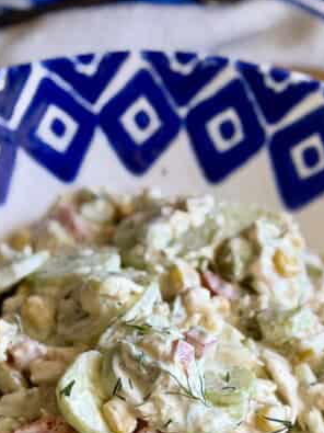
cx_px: 148
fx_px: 1473
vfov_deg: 16.3
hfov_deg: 12.5
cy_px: 454
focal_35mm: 118
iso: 100
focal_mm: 6.8
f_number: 1.8
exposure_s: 1/121
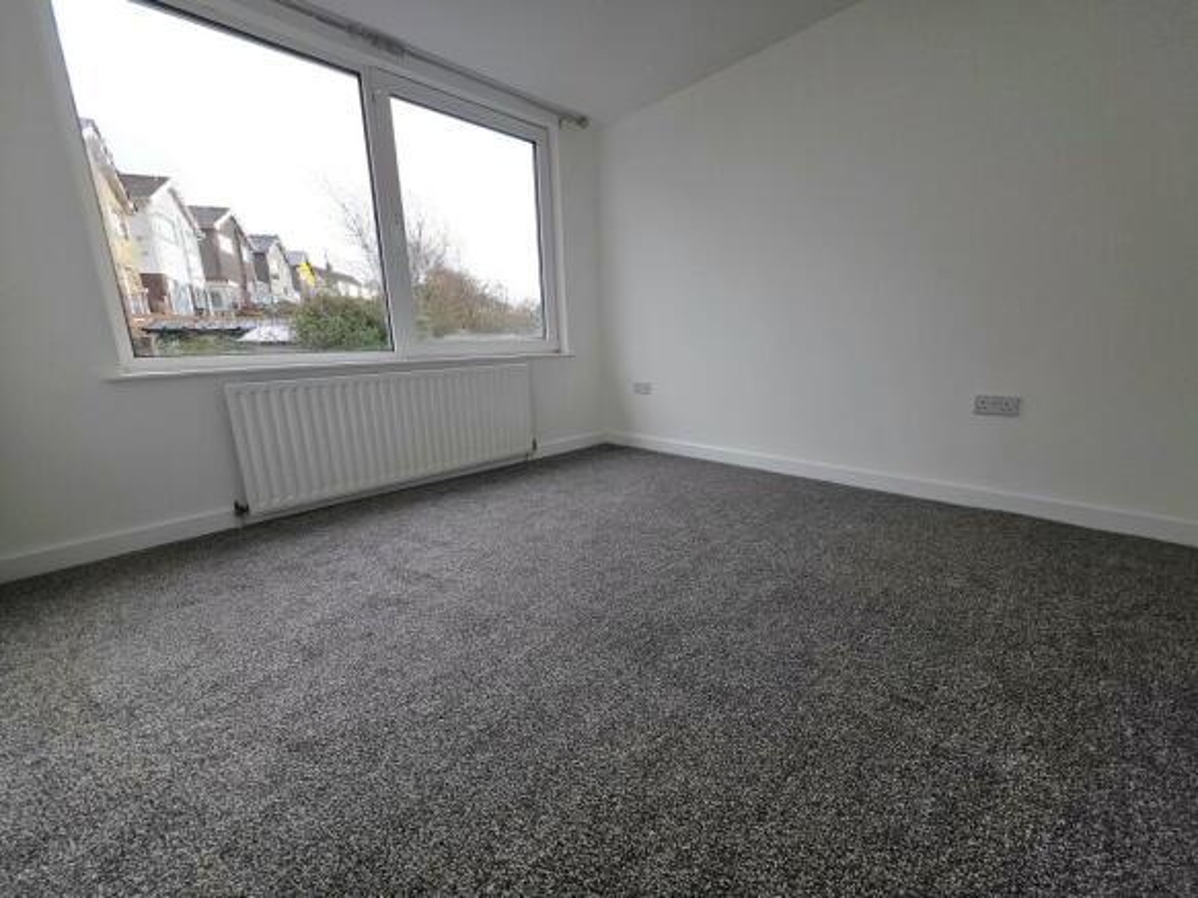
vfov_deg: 89.9
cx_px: 599
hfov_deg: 106.2
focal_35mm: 13
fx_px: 450
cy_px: 449
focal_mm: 2.2
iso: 25
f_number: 1.9
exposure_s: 1/101
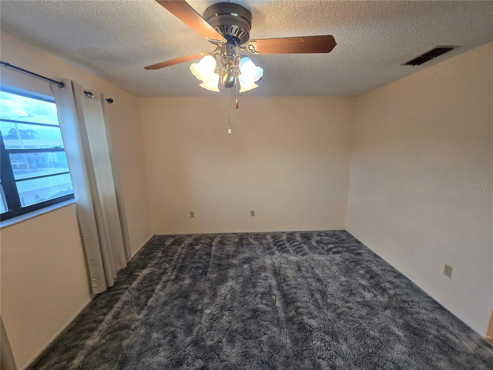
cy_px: 185
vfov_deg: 89.9
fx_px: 185
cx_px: 246
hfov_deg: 106.2
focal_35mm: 13
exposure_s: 1/60
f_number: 2.2
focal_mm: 2.2
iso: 160
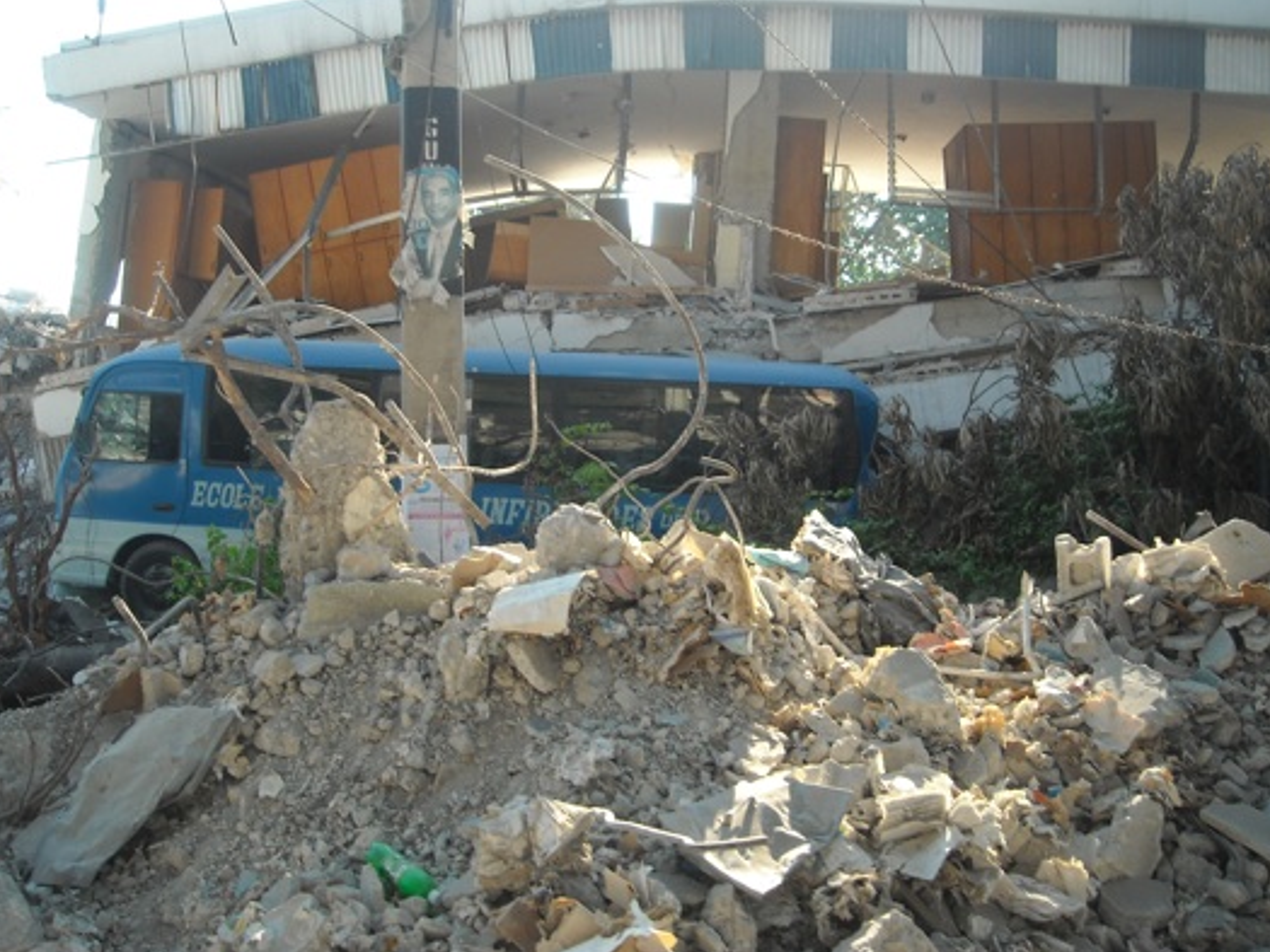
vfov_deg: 35.9
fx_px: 1468
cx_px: 588
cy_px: 418
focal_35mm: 40
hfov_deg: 46.8
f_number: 2.8
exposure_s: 1/250
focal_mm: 5.7
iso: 64
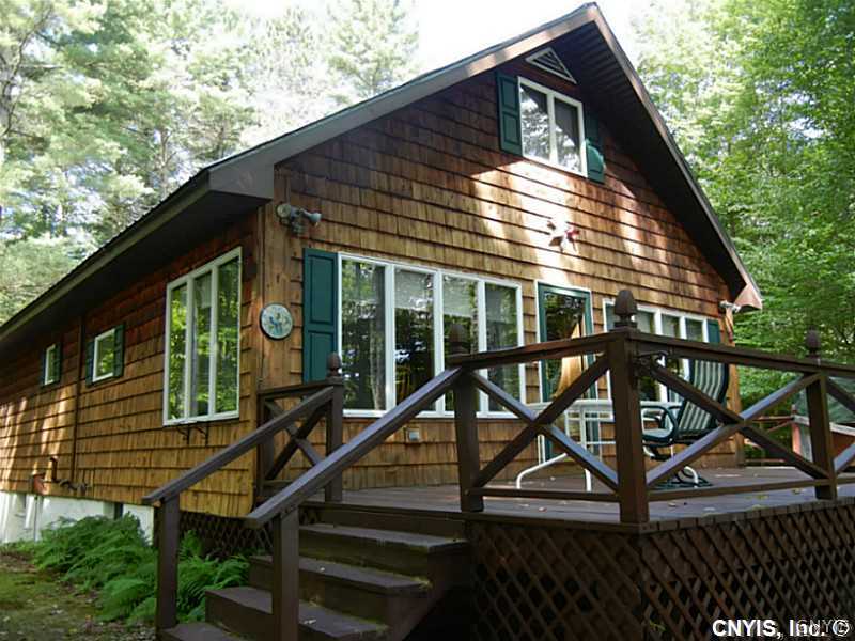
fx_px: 741
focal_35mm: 30
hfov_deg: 60.0
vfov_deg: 46.8
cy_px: 320
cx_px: 428
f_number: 3.5
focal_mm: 5.4
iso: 160
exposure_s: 1/69.7
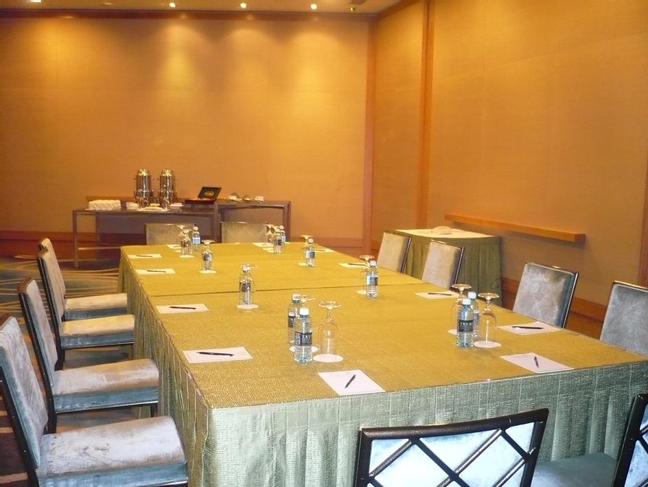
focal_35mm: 35
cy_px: 244
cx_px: 324
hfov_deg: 52.6
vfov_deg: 40.7
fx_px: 656
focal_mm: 5.8
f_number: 2.8
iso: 500
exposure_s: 1/30
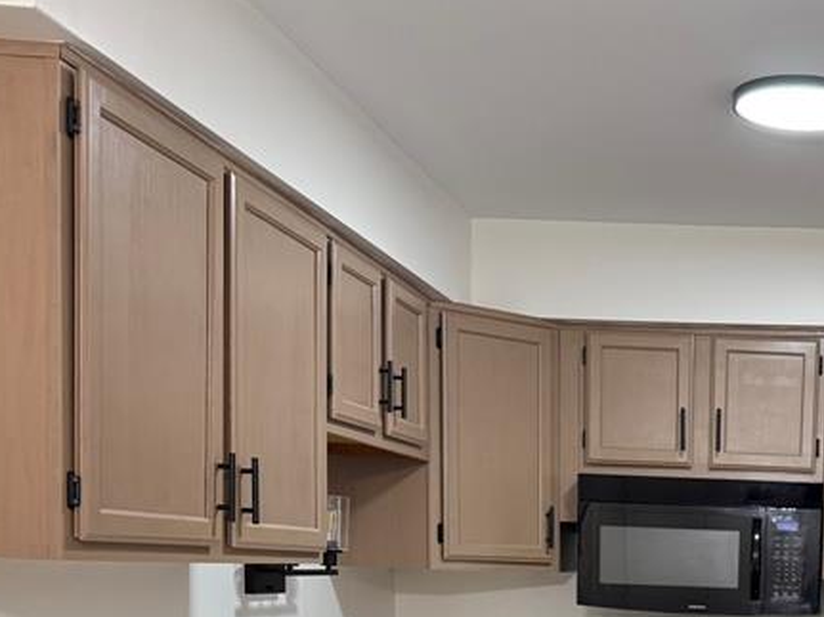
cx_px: 801
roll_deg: -2.1
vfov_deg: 23.8
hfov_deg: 31.5
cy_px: 697
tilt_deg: -5.8
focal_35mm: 57
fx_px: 1356
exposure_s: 1/120
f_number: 1.78
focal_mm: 6.76
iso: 160
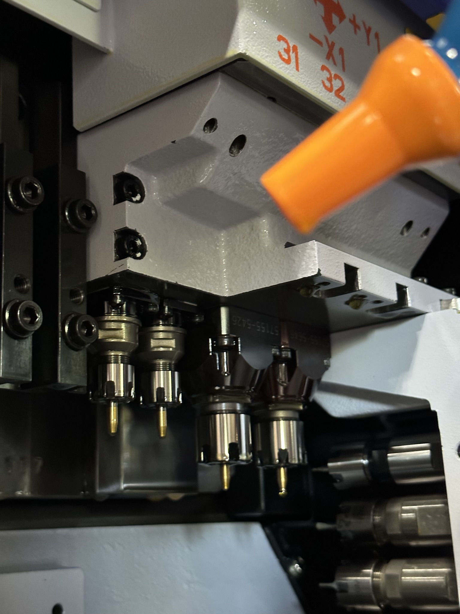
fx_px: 850
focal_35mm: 48
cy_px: 307
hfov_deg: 30.3
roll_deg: +2.2
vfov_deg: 39.7
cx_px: 230
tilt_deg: +14.4
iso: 640
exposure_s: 1/24
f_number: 1.78
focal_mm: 6.86
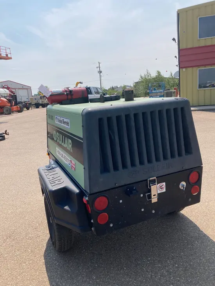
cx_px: 108
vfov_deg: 63.4
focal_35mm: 28
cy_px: 143
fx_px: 232
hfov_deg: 49.8
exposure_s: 1/3003
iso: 20
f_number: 1.8
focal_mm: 3.99
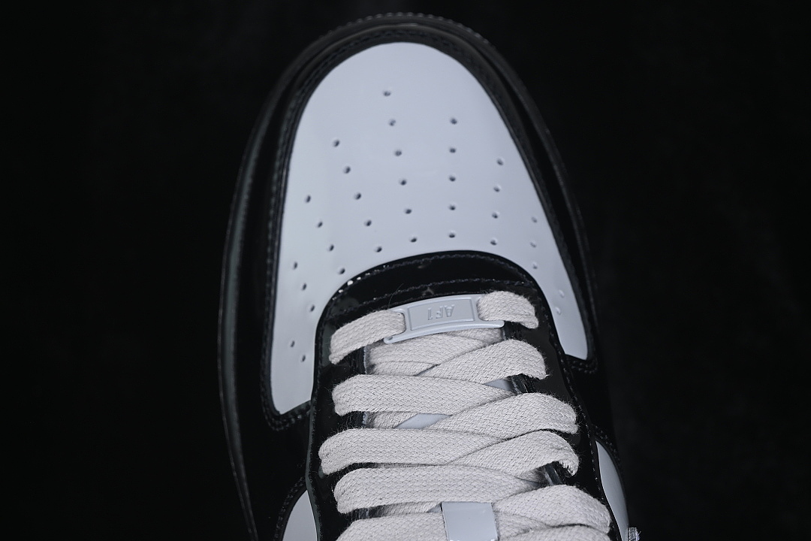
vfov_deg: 18.2
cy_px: 270
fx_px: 1689
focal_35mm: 75
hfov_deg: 27.0
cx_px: 406
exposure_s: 1/60
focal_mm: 50
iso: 160
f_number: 7.1
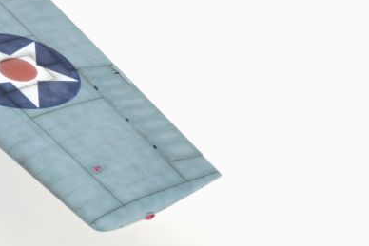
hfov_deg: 18.8
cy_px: -39
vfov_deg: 13.0
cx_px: -64
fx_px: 1056
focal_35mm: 103
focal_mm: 26
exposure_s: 1/3
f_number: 22
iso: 100
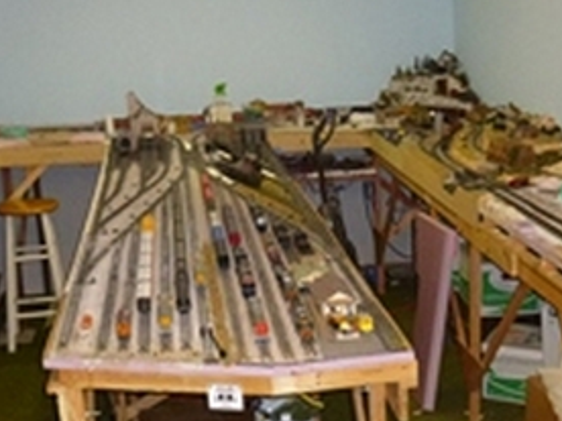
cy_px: 291
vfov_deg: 25.1
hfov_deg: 32.9
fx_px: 942
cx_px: 379
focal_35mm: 58
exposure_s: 1/60
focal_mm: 4.5
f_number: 3.1
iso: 400
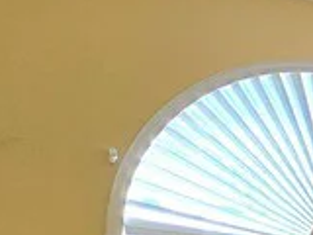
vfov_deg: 15.5
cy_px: 413
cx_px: 796
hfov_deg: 13.9
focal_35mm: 83
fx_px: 750
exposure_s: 1/120
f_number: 1.9
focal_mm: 2.2
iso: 50
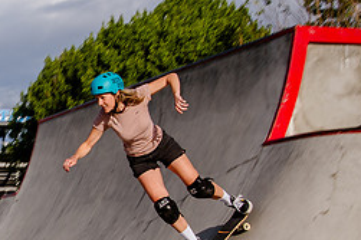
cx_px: -37
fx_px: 1253
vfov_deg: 10.9
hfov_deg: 15.9
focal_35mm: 125
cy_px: 170
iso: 200
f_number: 13
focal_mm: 34
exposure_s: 1/160
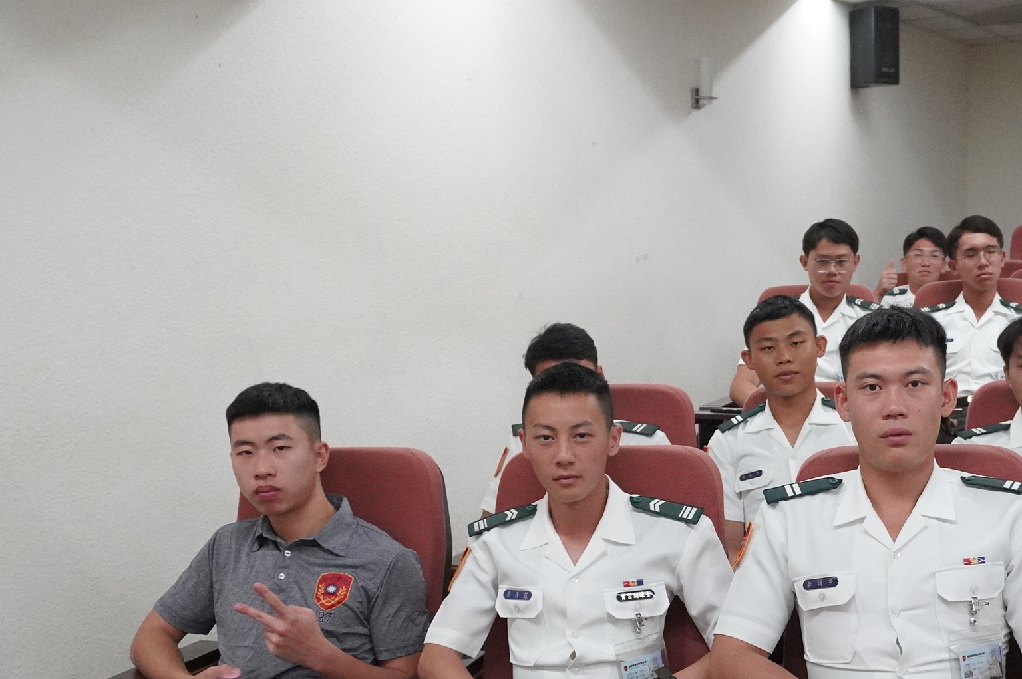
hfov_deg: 41.5
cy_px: 554
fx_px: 1333
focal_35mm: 47
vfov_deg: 27.9
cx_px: 673
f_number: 4
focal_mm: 16
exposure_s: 1/160
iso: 4000
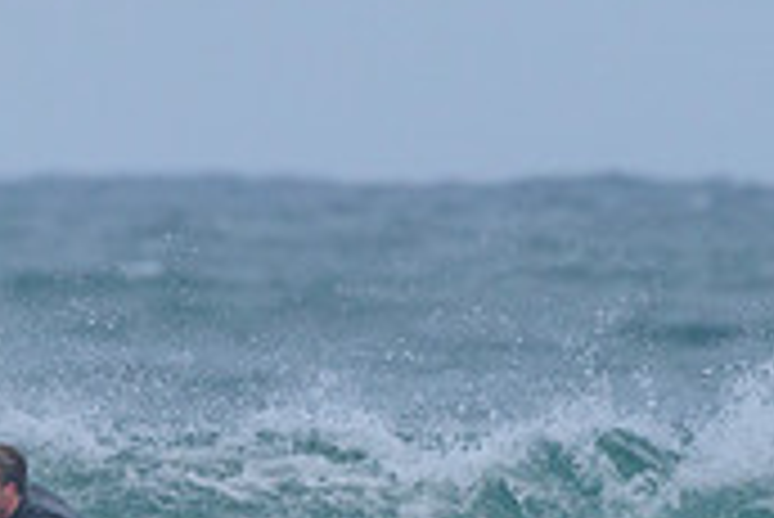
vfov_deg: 0.7
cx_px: 6
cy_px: 833
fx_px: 44348
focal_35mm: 2061
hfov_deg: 1.0
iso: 1000
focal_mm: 500
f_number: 5.6
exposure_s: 1/2000
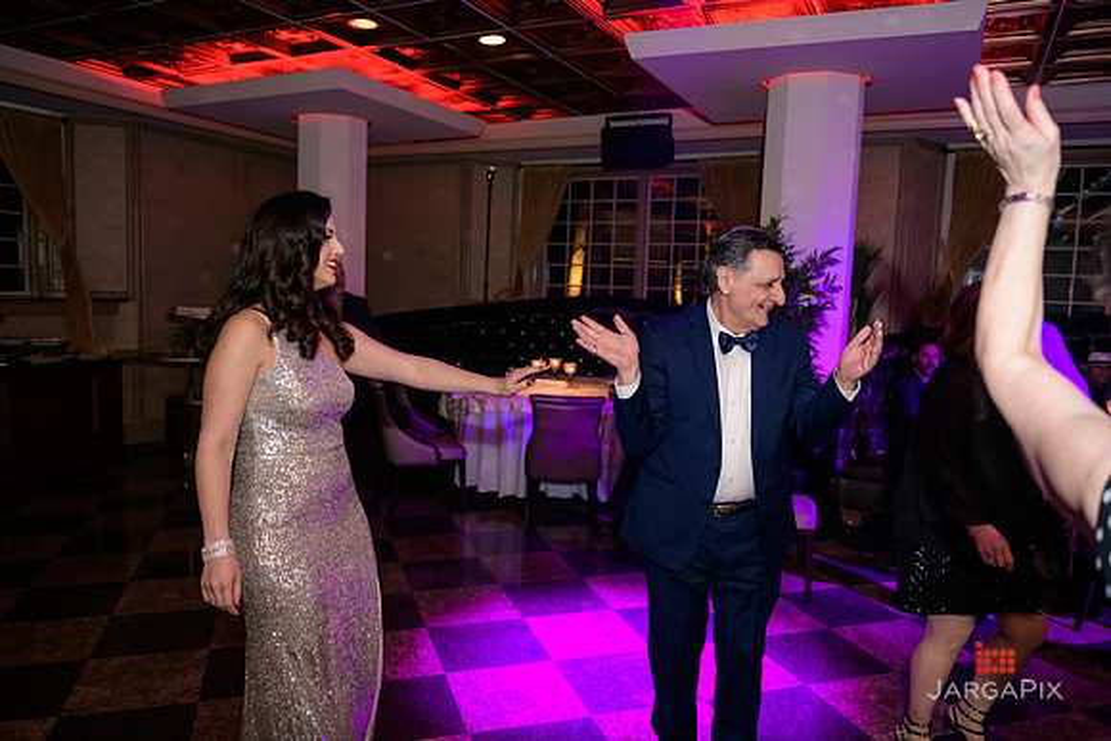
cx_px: 556
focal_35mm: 27
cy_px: 370
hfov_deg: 67.4
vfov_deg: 48.0
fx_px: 833
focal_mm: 27
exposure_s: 1/125
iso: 1600
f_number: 3.2
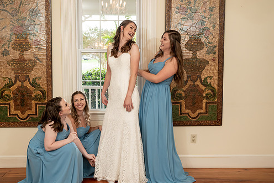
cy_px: 93
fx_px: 343
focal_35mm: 45
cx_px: 122
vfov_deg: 29.9
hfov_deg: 43.5
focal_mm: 38
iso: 2000
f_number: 5.6
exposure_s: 1/250
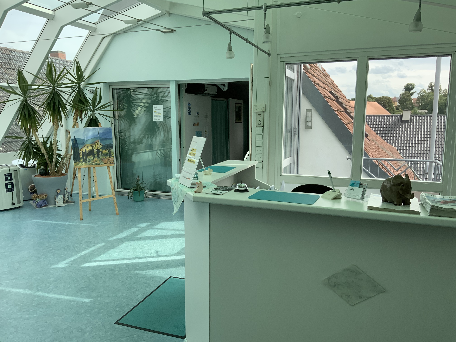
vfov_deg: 48.2
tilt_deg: -7.9
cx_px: 228
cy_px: 171
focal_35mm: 29
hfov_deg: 61.7
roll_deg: +1.1
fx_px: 382
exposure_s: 1/606
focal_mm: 3
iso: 16
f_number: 1.8
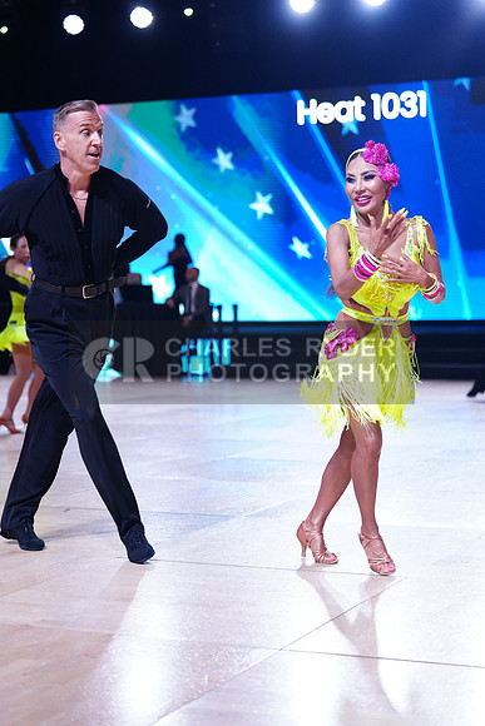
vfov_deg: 28.8
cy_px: 363
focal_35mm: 70
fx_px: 1414
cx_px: 242
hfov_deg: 19.5
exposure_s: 1/640
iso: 1250
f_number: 2.8
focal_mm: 70
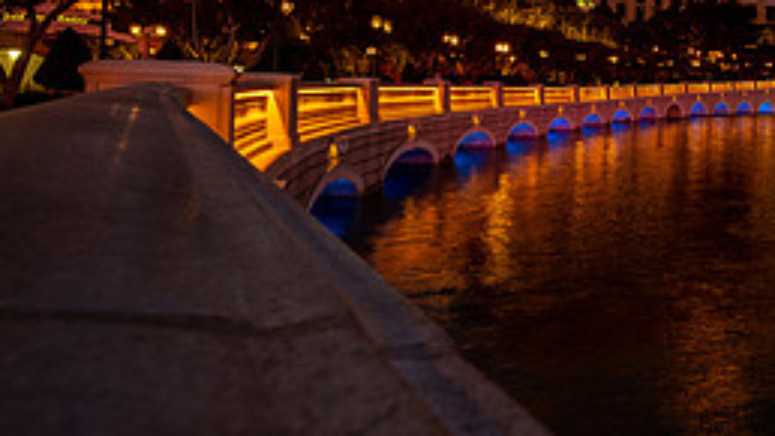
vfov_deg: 34.4
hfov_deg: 49.4
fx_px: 678
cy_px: 78
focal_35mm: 33
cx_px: 763
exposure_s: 2
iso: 100
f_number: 11
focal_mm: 14
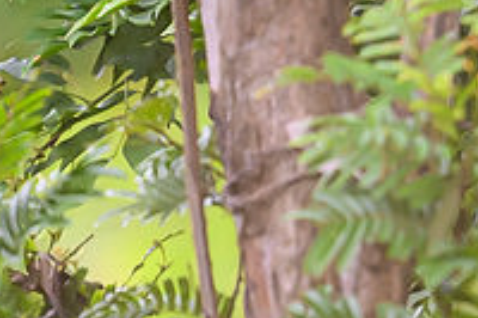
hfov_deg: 0.9
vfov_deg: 0.6
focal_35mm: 2399
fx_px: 31826
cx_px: 932
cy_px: 175
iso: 2500
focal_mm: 560
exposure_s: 1/500
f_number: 4
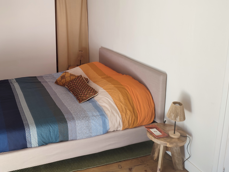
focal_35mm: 36
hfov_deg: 49.8
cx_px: 64
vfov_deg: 38.8
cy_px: 47
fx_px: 238
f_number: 1.89
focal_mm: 5.89
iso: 179
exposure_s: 1/50
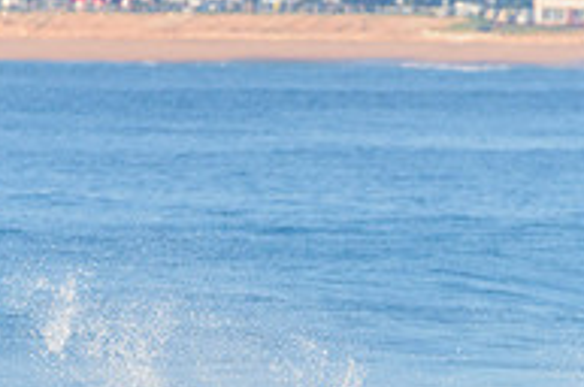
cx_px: 275
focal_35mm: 1505
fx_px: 24374
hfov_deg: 1.4
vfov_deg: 0.9
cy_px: 455
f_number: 5.6
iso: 320
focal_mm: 500
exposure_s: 1/2000
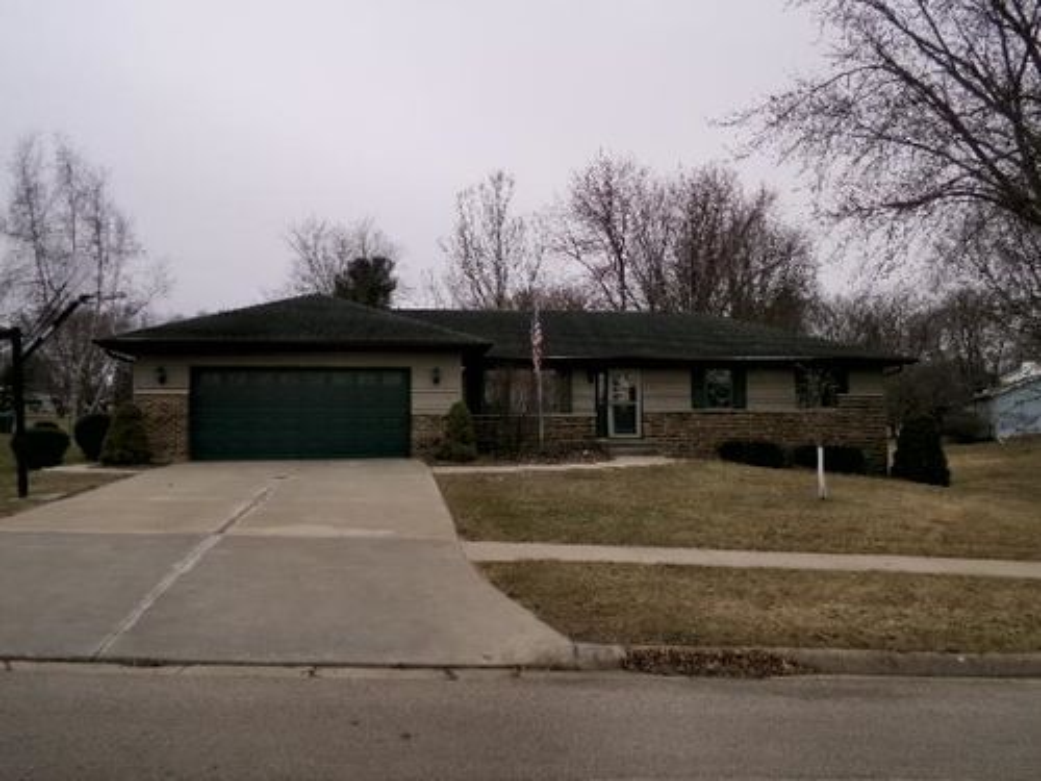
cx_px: 520
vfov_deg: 49.7
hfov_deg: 63.4
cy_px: 390
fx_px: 842
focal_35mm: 28
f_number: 3.8
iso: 100
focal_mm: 5
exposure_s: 1/480
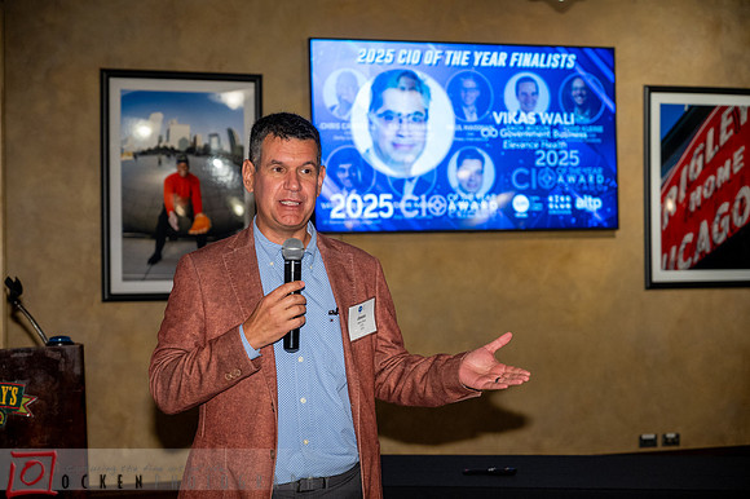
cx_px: 375
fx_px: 1457
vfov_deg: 19.4
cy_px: 250
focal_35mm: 70
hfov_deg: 28.9
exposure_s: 1/200
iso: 2500
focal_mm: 70
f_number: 4
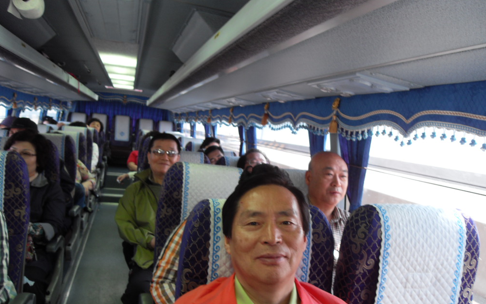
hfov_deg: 62.9
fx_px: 397
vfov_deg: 41.7
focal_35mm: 30
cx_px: 243
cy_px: 178
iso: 100
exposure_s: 1/45
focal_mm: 6
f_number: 2.8
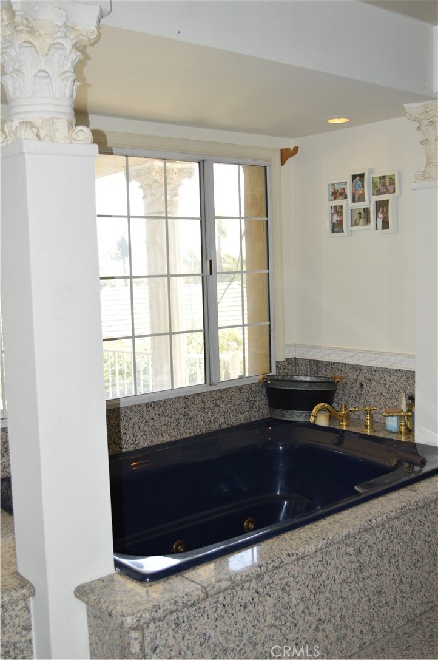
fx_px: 714
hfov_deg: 34.1
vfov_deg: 49.6
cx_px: 219
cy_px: 330
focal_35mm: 39
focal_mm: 26
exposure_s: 1/125
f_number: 4.2
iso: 280
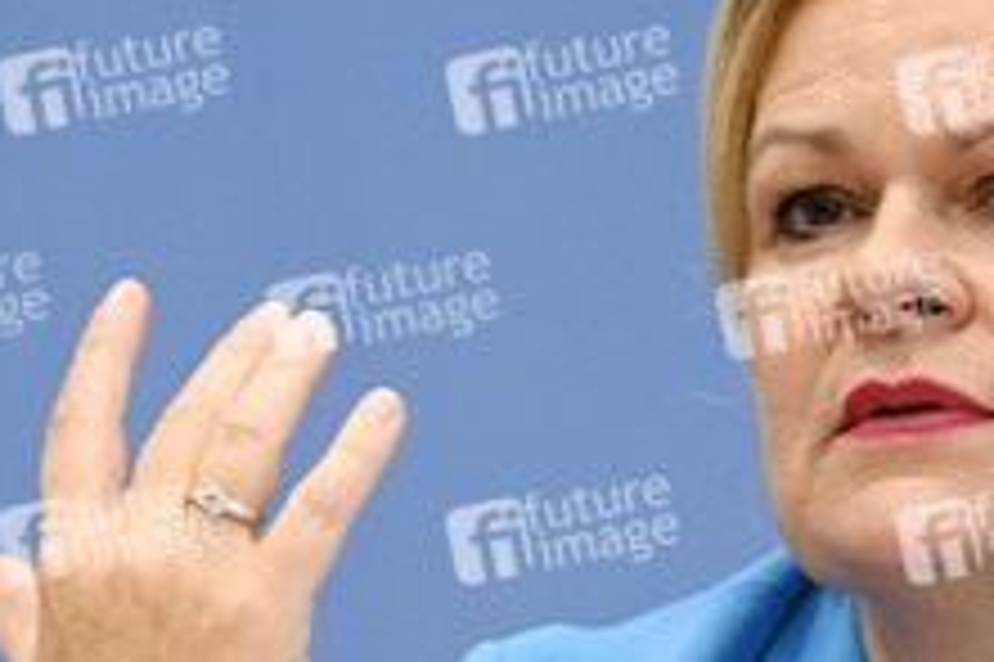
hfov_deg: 6.1
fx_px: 9298
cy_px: 419
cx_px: 893
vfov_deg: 4.1
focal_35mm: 337
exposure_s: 1/640
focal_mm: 165
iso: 5000
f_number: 6.3
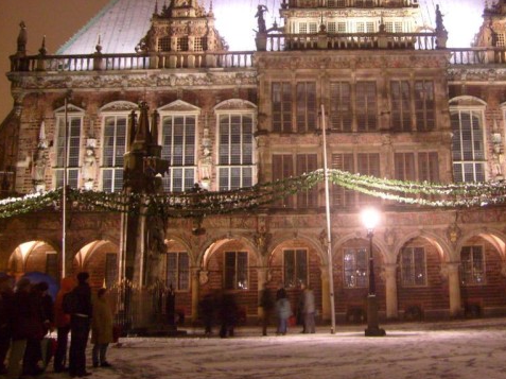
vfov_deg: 30.7
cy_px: 136
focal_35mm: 47
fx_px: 687
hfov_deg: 40.0
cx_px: 334
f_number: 2.8
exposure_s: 1/1.43
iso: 200
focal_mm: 5.8
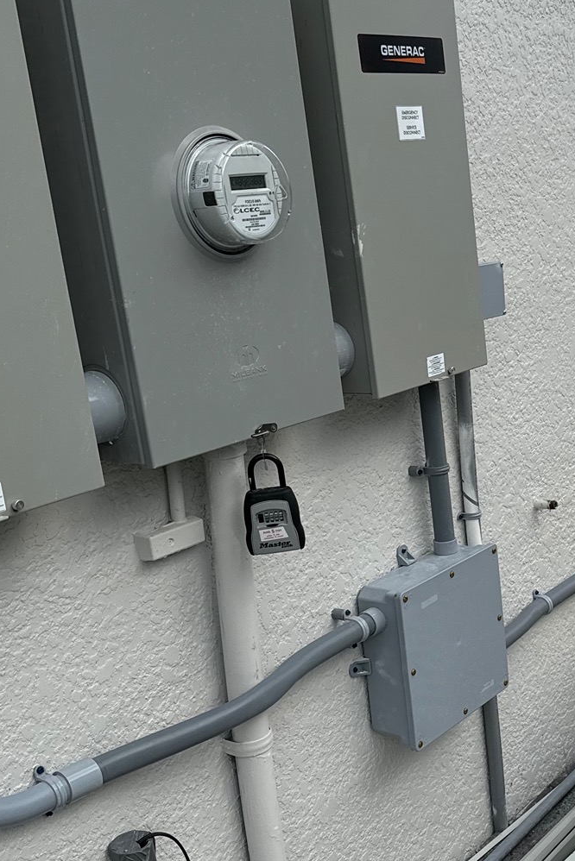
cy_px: 489
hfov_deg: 27.1
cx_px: 516
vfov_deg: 41.0
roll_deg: +5.6
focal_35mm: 48
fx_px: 1149
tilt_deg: -14.0
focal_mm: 6.86
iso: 80
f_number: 1.78
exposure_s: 1/5348
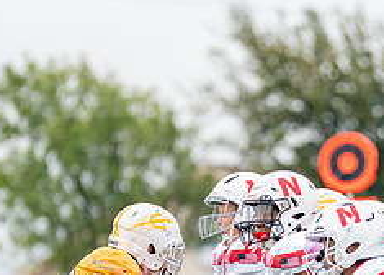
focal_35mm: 747
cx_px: 292
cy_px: 270
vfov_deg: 1.9
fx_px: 8149
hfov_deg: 2.7
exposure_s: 1/2000
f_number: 2.8
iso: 400
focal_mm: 200
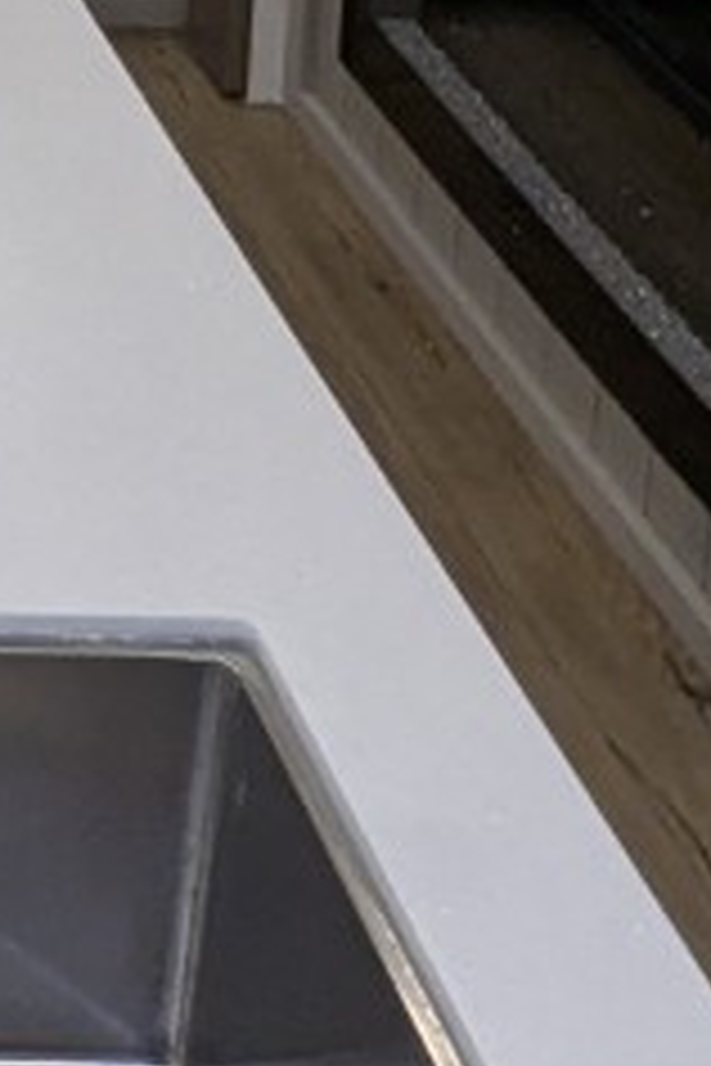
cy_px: -576
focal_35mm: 98
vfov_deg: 18.3
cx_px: -848
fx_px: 2903
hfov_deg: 12.0
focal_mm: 2.35
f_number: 2.2
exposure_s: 1/136
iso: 261
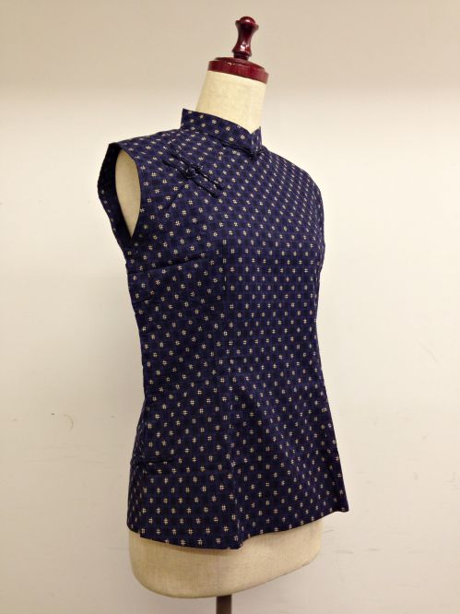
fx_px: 585
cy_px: 307
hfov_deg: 42.9
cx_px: 230
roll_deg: -0.5
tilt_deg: +0.6
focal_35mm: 33
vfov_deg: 55.4
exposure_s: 1/20
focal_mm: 4.12
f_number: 2.4
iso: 64
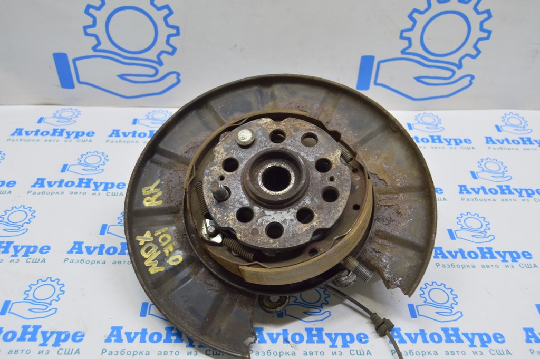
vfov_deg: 36.8
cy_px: 180
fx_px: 540
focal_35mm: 36
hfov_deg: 53.2
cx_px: 270
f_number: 5.6
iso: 400
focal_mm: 24
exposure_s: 1/20
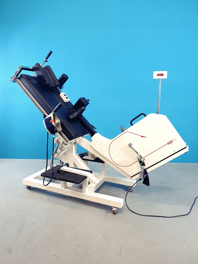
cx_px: 99
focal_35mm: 26
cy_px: 132
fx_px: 198
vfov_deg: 67.3
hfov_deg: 53.1
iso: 250
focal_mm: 4.3
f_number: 2.4
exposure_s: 1/25
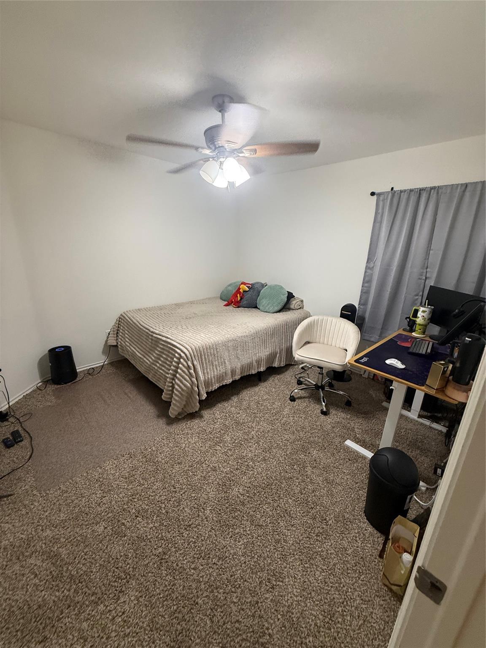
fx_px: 262
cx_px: 243
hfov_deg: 85.7
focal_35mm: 14
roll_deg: -2.3
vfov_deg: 102.1
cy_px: 324
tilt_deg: -18.3
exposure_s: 1/98
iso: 320
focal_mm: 2.22
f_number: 2.2
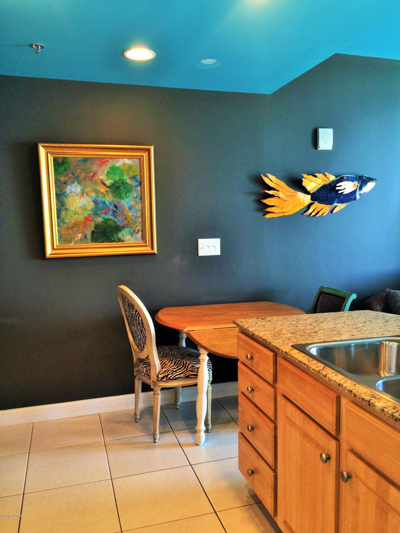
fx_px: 447
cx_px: 200
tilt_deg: -6.7
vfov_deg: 61.7
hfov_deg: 48.2
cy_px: 266
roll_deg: +0.7
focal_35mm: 29
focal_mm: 4.15
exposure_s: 1/30
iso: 40
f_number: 2.2
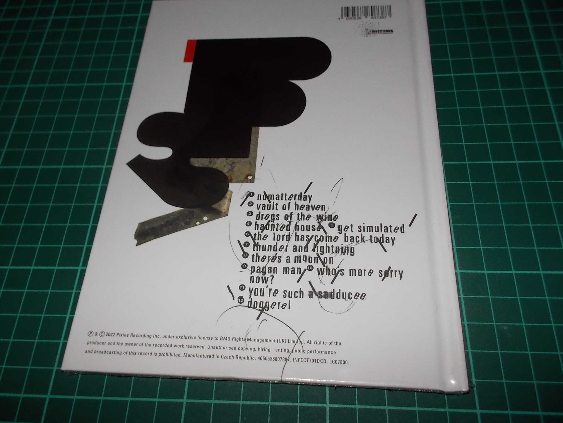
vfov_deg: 45.4
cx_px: 272
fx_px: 504
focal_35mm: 31
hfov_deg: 58.3
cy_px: 200
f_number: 3.3
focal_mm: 4.1
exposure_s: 1/30
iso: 200
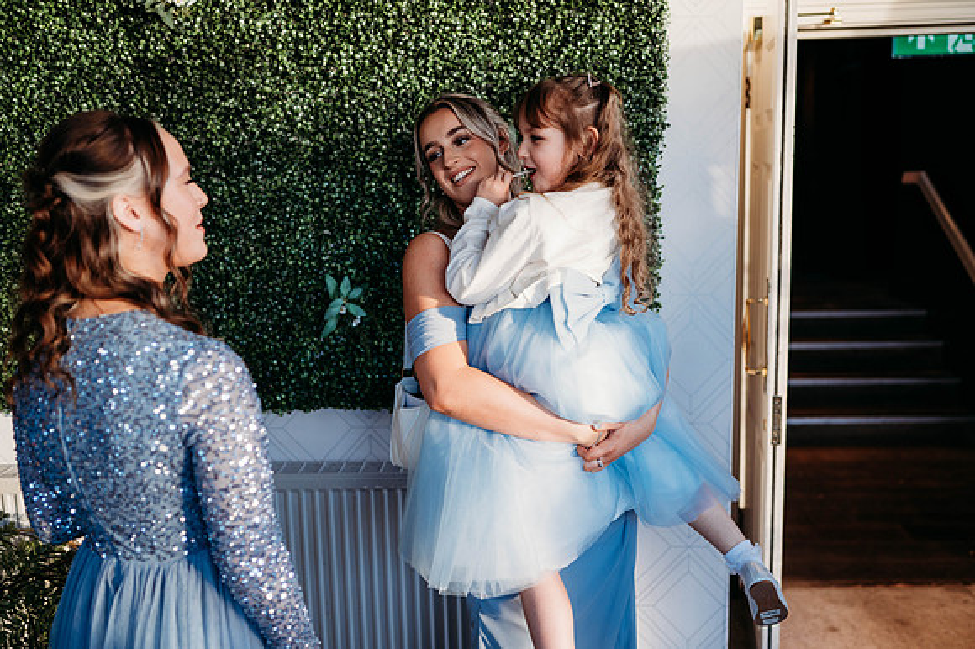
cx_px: 488
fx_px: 947
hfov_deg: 54.5
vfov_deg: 37.8
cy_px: 324
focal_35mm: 35
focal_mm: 35
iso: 400
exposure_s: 1/200
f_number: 2.2
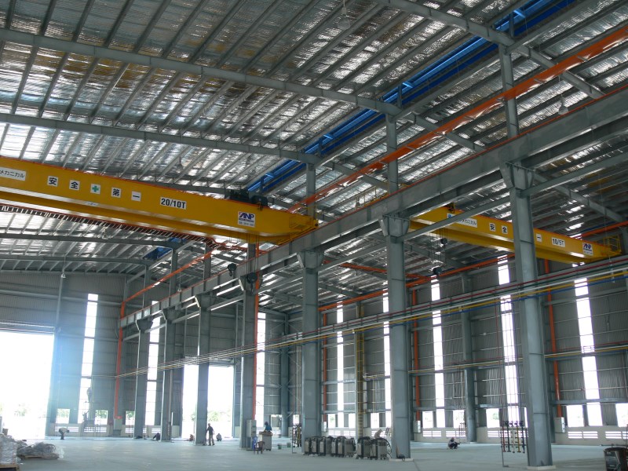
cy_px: 236
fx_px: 635
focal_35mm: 35
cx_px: 314
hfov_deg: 52.6
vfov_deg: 40.7
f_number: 3.2
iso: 80
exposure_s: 1/60
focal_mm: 7.4
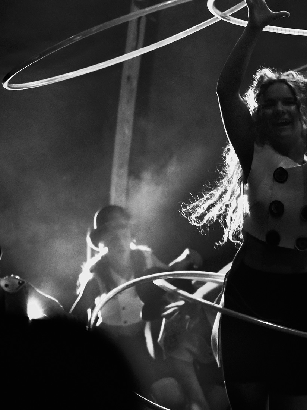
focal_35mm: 141
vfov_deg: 14.0
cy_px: 200
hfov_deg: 10.4
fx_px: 1668
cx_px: 289
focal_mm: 70
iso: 2500
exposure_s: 1/250
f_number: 2.8
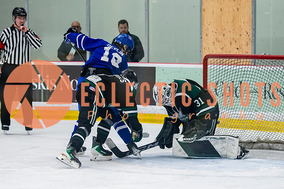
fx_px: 1498
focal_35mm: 190
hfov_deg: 10.8
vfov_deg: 7.2
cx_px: 172
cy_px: 108
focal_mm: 112
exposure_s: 1/640
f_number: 3.2
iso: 2000
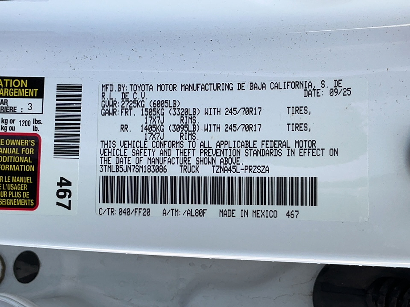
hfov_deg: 43.9
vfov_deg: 33.6
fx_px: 509
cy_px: 154
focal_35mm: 43
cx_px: 205
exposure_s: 1/120
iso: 25
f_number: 1.8
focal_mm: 3
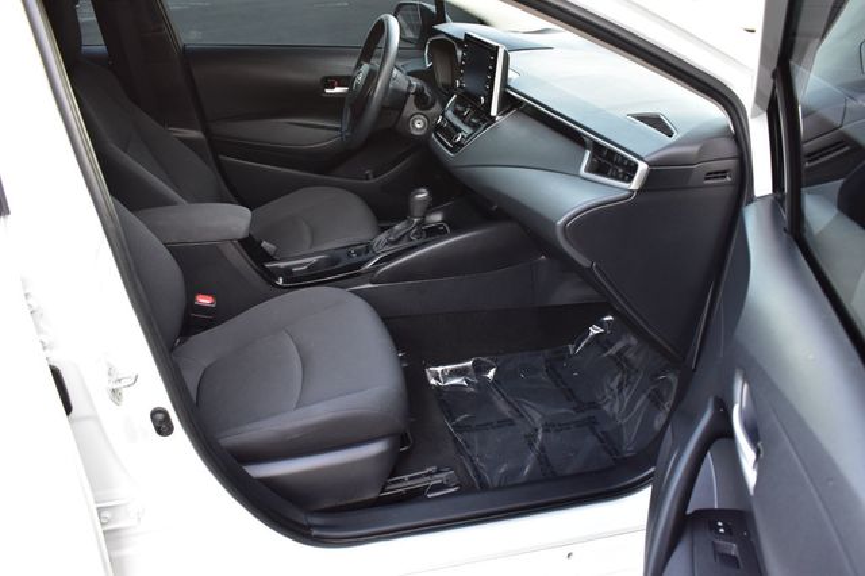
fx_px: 720
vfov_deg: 43.6
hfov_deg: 62.0
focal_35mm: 30
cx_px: 432
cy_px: 288
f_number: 6.3
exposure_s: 1/15
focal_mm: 20
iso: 450
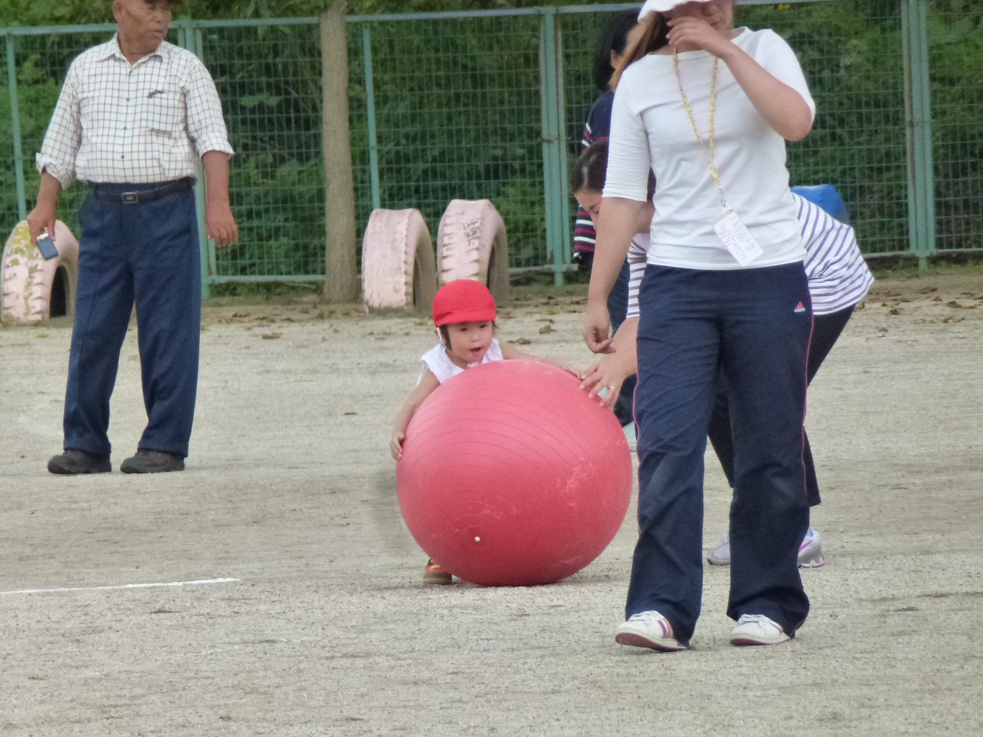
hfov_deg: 4.3
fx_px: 12949
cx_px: 484
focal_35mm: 456
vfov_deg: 3.3
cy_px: 428
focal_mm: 68.8
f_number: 5.9
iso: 640
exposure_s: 1/500
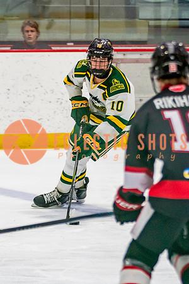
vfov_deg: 5.4
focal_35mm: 385
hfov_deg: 3.6
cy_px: 145
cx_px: 69
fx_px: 3033
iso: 640
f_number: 2.8
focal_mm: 120
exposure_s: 1/640
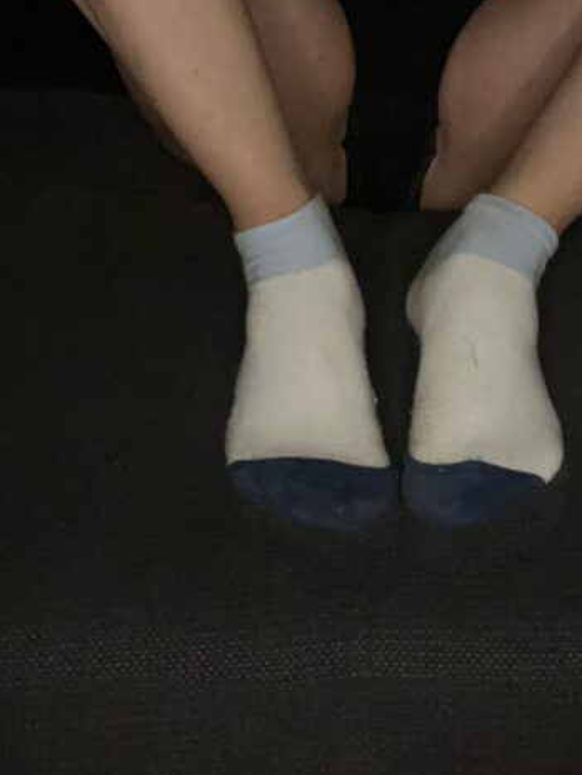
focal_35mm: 43
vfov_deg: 43.4
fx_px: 964
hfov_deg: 33.1
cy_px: 274
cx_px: 415
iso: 800
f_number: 2.2
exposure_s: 1/30
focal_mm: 2.71
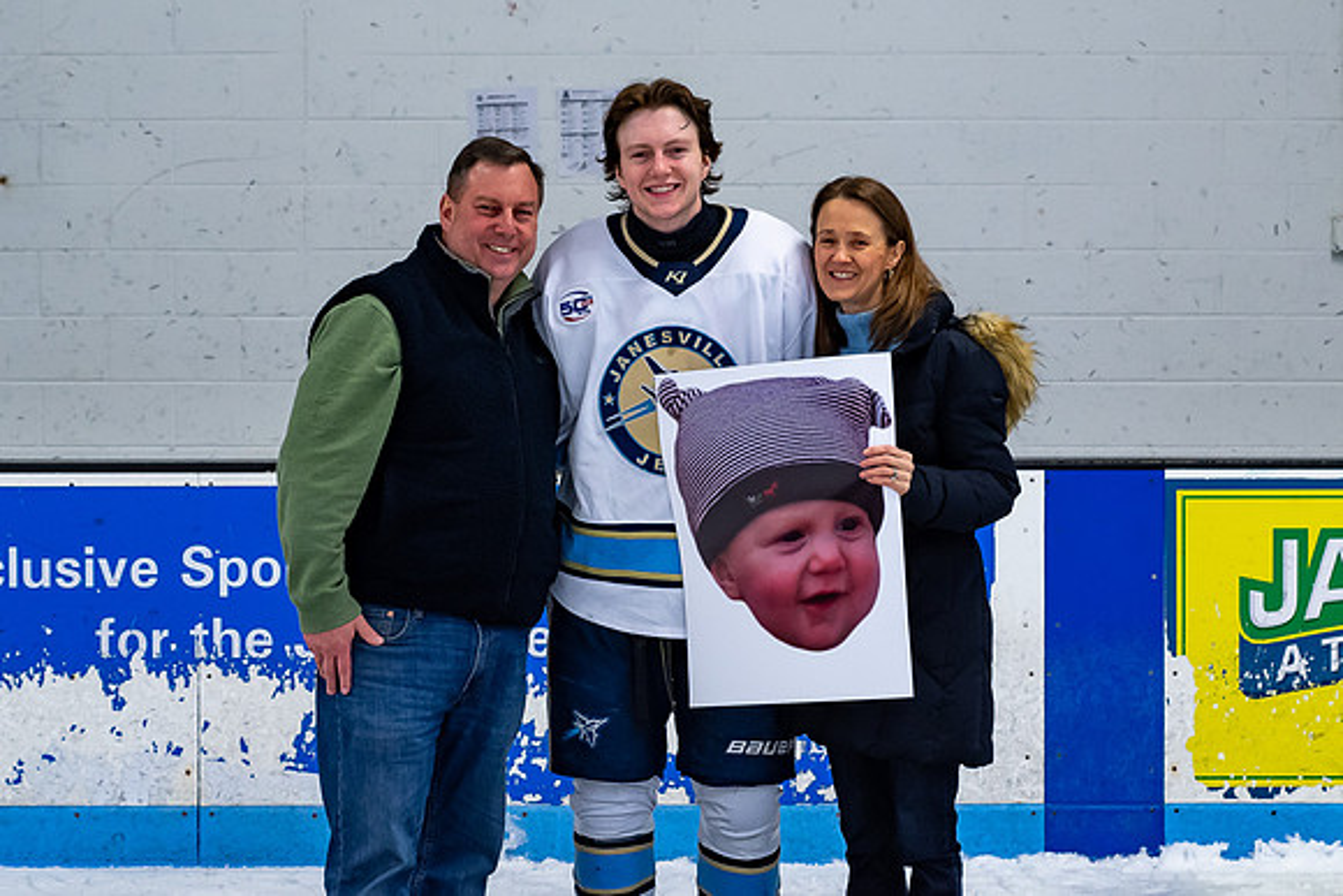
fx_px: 4045
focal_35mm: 108
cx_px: 677
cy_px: 373
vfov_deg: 12.6
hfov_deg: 18.9
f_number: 4.5
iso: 500
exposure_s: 1/250
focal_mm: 48
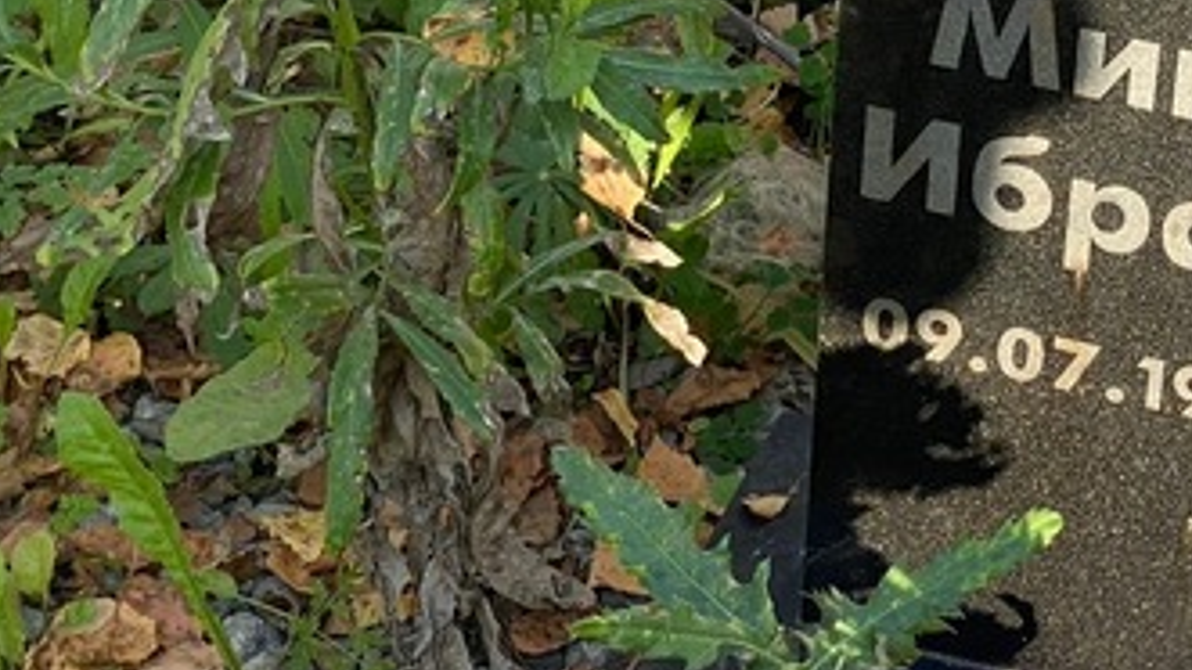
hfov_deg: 15.4
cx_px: 1203
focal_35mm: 137
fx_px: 4329
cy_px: 259
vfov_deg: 8.8
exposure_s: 1/444
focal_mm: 6
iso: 20
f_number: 2
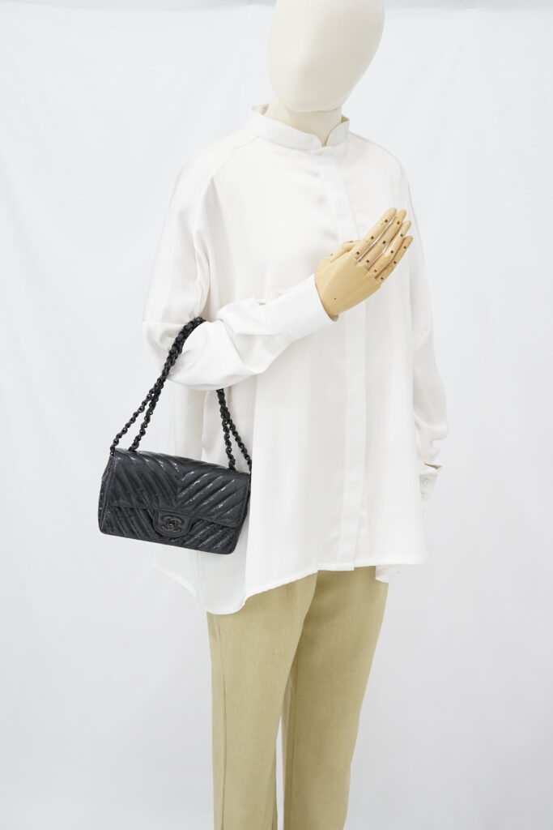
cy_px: 415
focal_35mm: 50
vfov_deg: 39.6
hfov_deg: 27.0
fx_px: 1152
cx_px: 276
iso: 640
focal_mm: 50
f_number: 6.3
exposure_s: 1/8
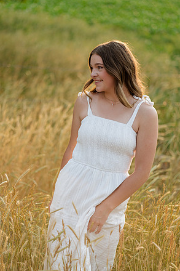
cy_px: 136
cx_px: 90
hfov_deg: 15.7
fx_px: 653
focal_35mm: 87
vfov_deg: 23.4
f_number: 2
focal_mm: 85
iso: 125
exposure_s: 1/640
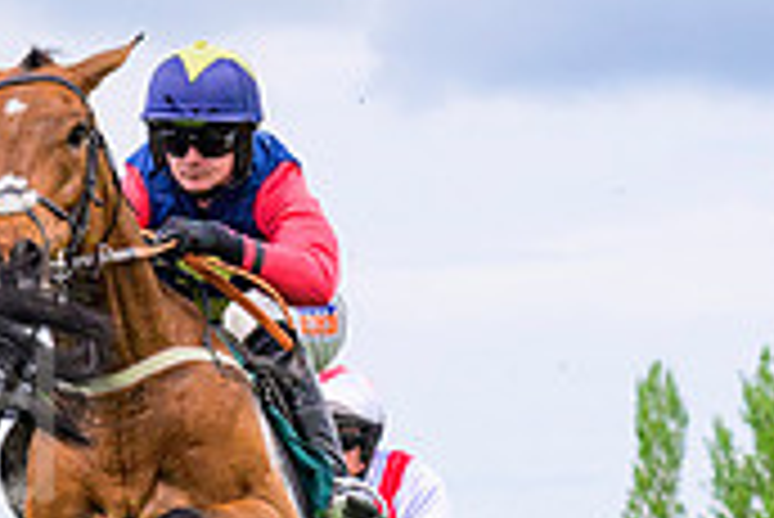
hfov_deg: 5.0
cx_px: -518
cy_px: 471
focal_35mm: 404
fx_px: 8693
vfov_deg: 3.4
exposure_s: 1/1250
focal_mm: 120
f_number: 9
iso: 800
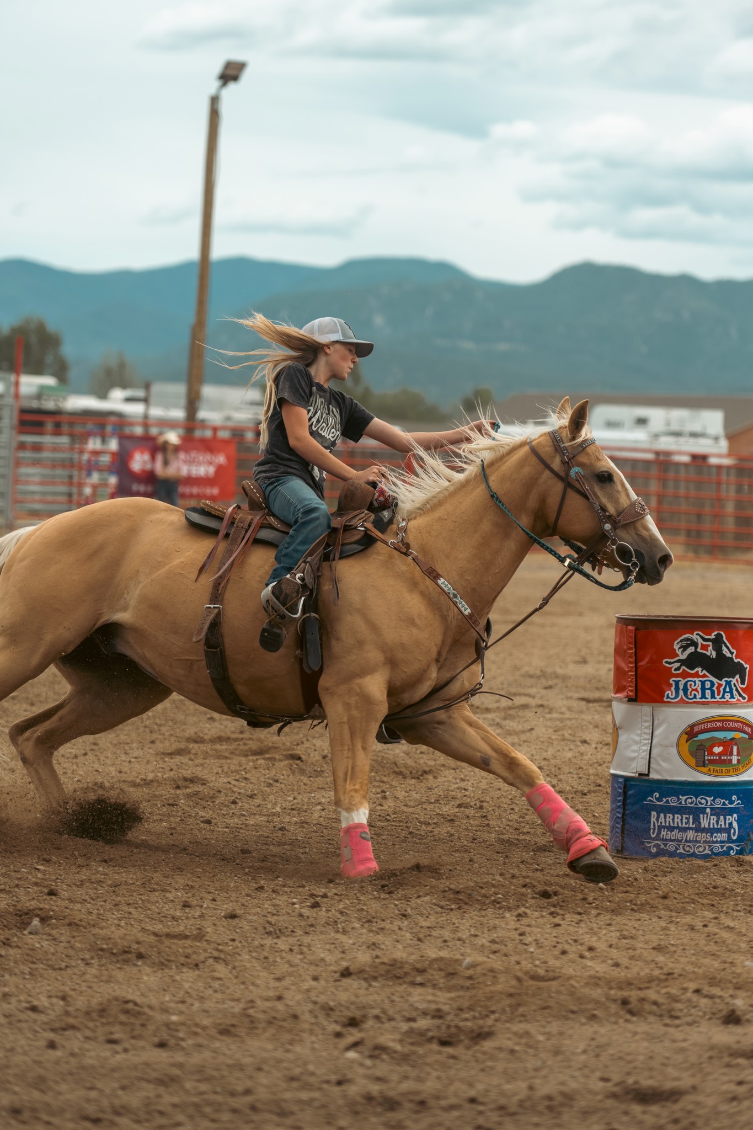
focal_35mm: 102
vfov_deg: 20.0
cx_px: 376
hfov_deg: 13.4
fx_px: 3201
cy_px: 565
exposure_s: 1/3200
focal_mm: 102
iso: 250
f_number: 2.8
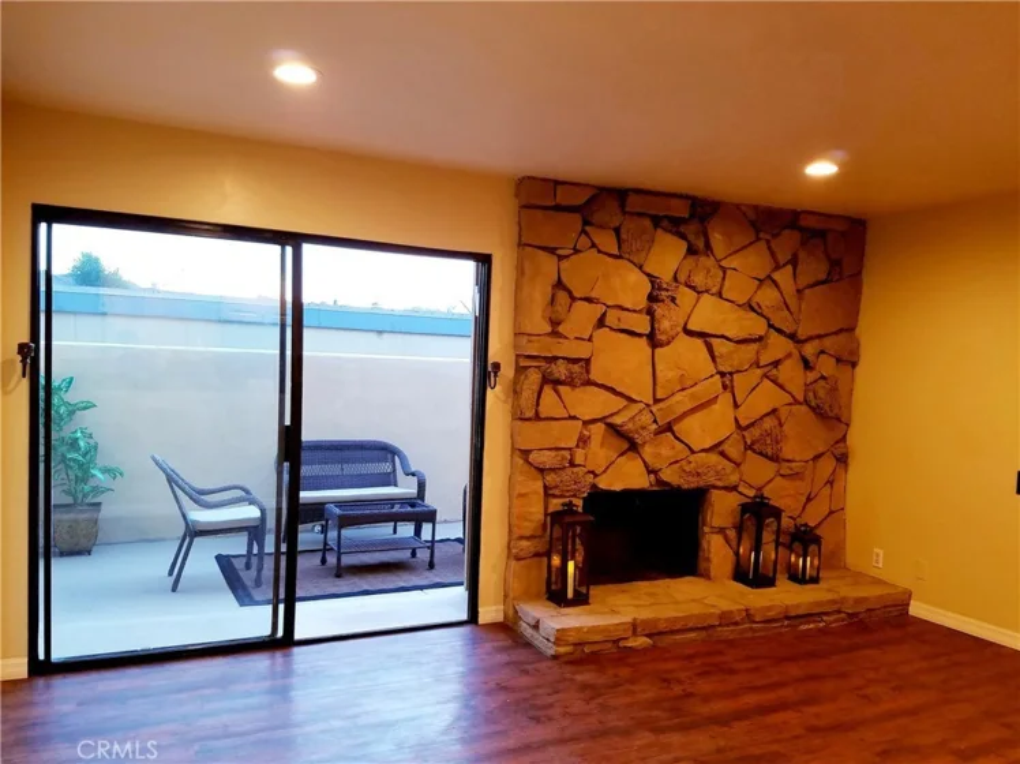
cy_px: 382
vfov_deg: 53.0
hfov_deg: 67.3
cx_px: 510
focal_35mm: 26
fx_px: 766
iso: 160
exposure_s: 1/40
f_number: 1.7
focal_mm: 4.2
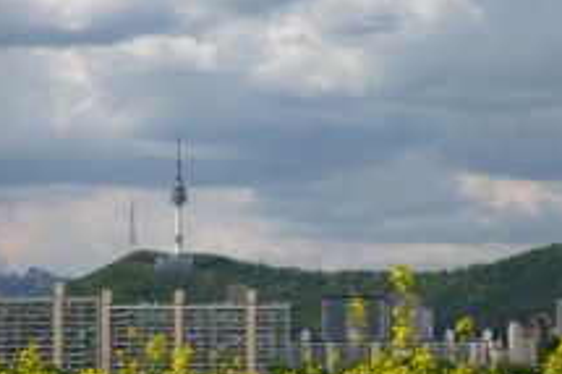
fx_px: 3135
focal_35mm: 201
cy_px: 285
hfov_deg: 10.2
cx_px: 196
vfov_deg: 6.8
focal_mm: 19.2
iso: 100
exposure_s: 1/500
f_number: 5.7
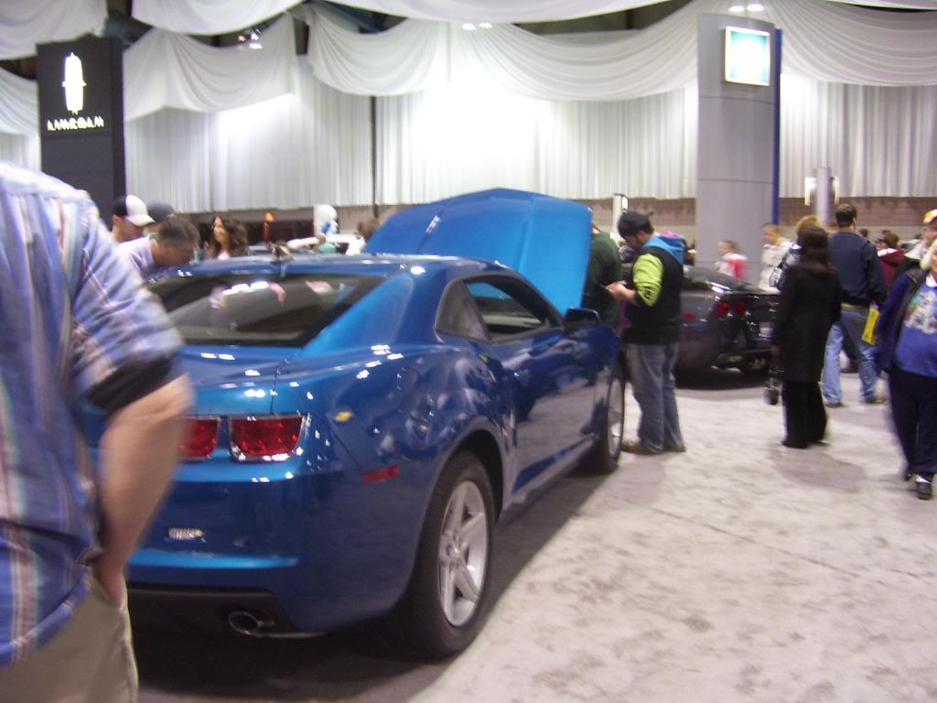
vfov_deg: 41.8
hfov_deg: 54.0
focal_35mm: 34
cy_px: 352
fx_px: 920
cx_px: 468
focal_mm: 5.6
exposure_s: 1/8
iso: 160
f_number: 2.7
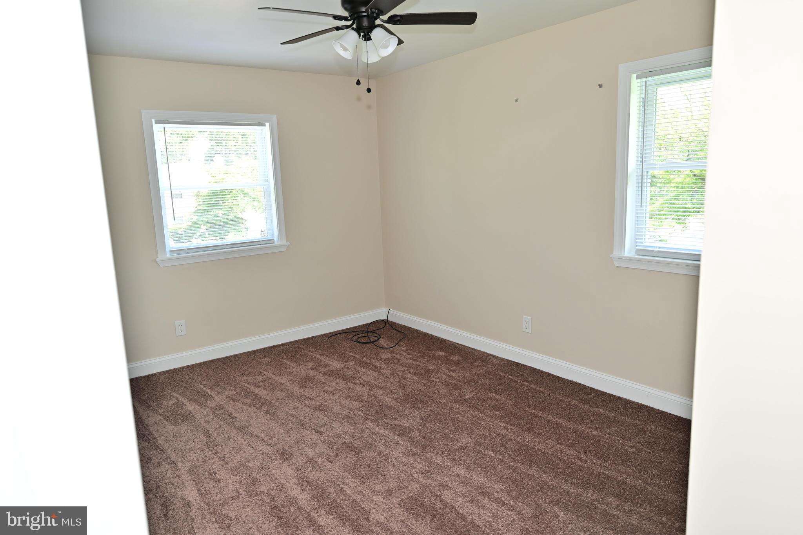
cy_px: 268
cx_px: 402
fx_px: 535
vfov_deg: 53.1
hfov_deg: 73.7
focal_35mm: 24
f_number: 5.6
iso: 400
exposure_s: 1/60
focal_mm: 24
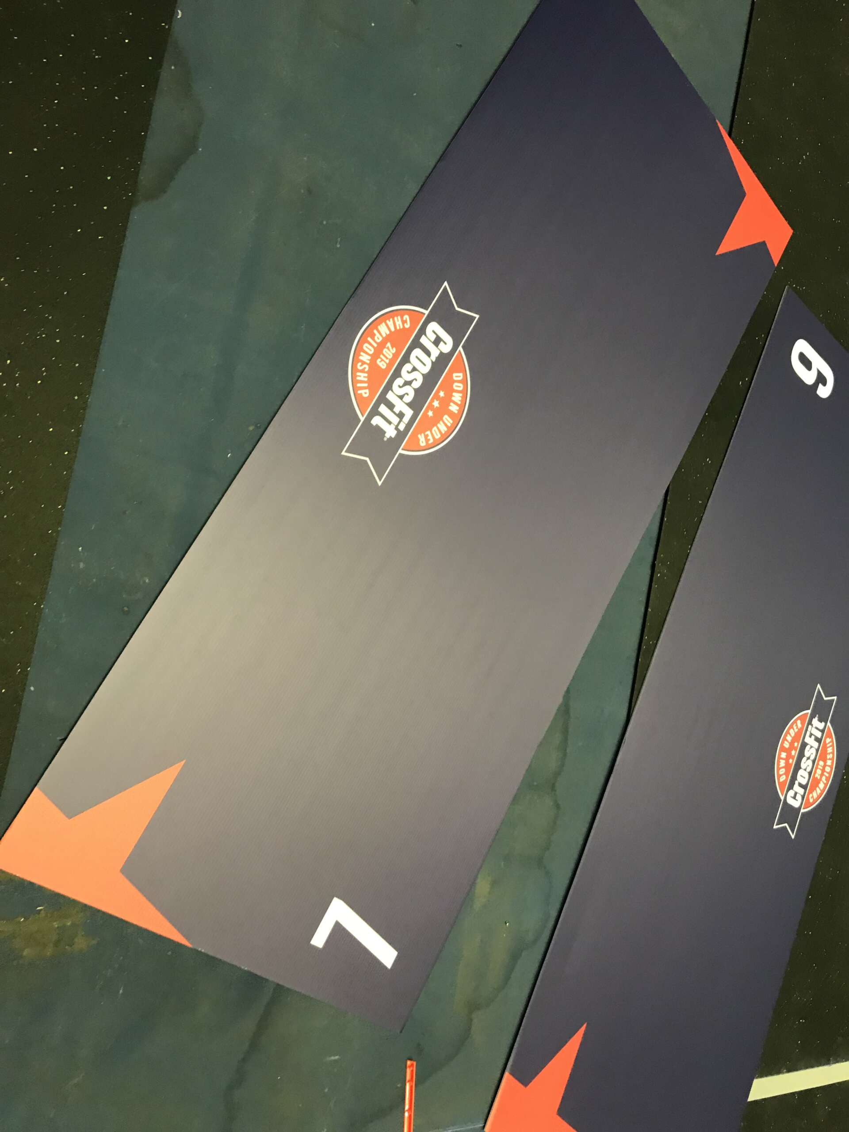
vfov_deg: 63.4
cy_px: 566
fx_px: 916
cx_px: 424
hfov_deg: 49.7
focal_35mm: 28
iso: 100
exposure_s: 1/17
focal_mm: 3.99
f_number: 1.8
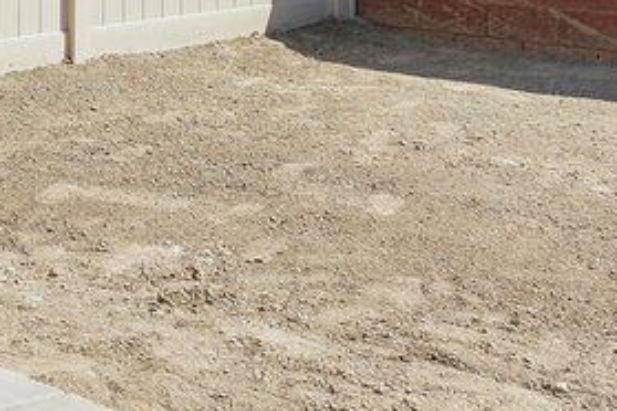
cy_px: -87
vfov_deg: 15.0
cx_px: -168
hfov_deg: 21.1
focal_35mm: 88
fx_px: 1508
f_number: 8
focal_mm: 12
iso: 100
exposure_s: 1/400
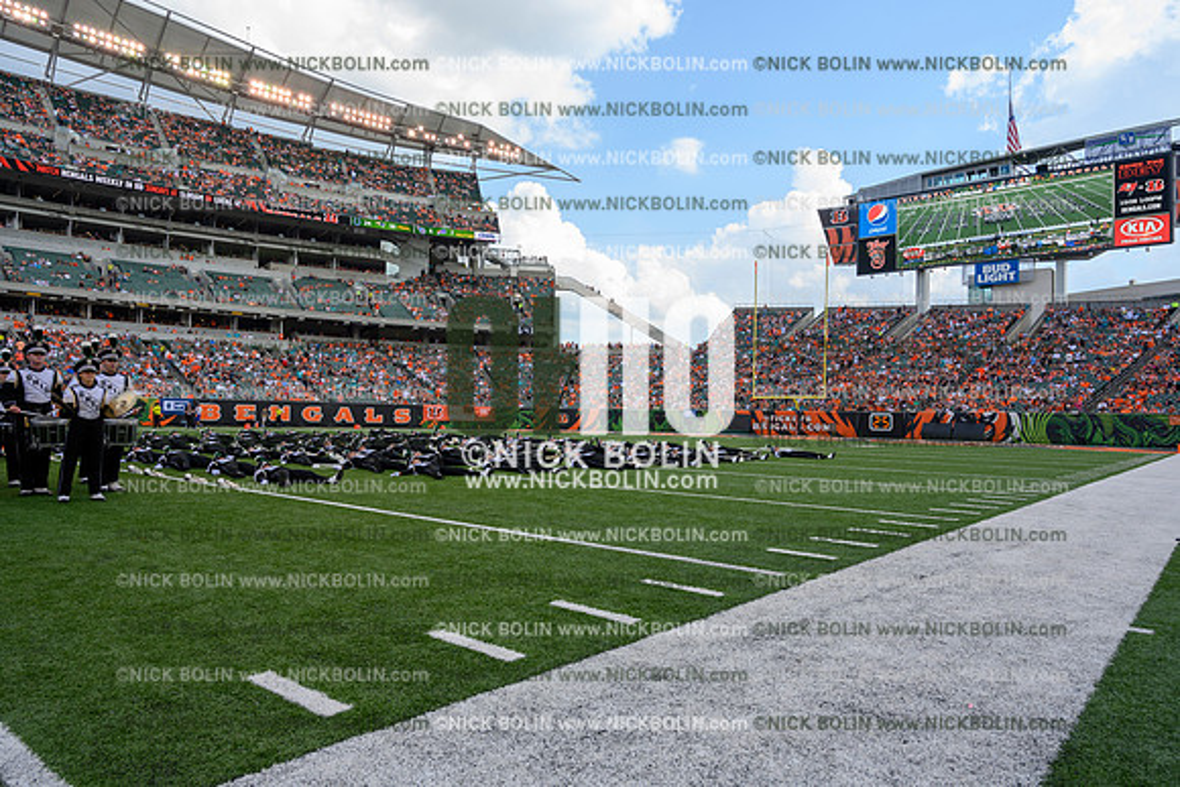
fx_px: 787
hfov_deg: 73.7
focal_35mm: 24
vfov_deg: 53.2
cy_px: 394
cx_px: 590
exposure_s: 1/100
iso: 80
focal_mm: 24
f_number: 7.1
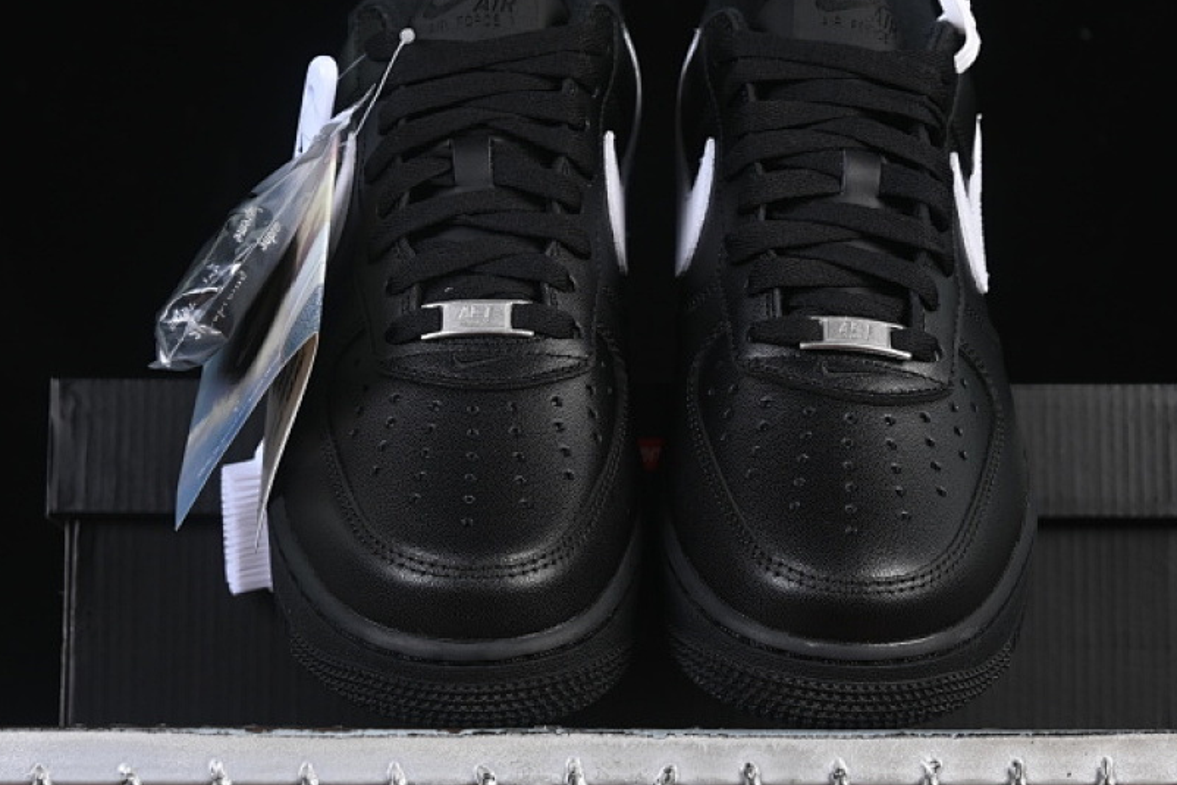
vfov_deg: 13.6
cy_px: 404
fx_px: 3303
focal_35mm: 101
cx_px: 653
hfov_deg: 20.2
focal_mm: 50
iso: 160
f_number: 6.3
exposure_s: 1/60
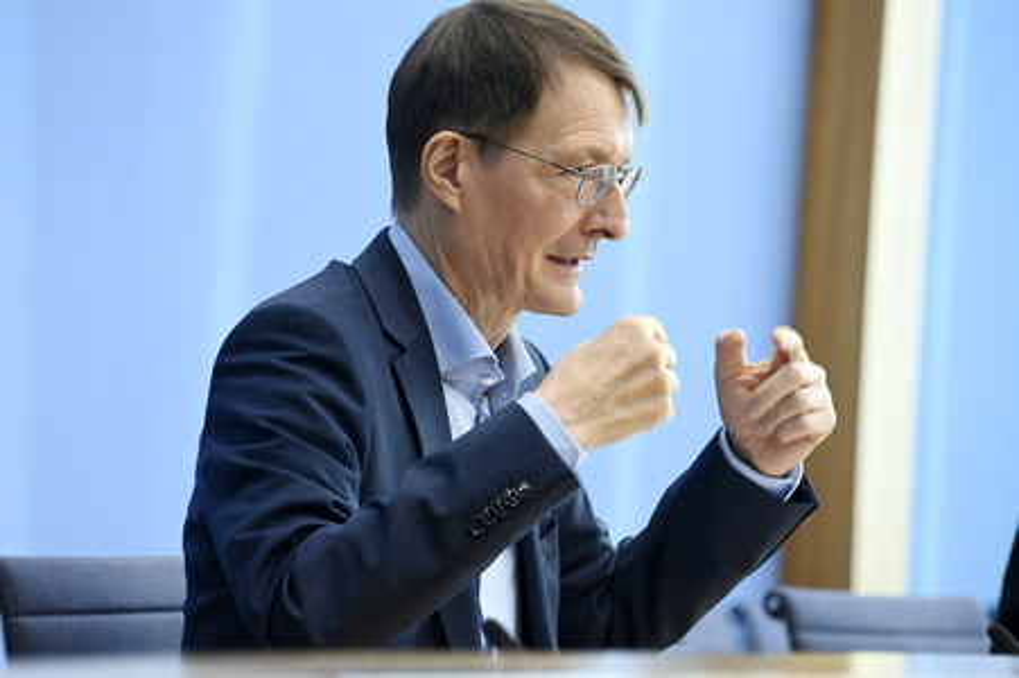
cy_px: 339
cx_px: 510
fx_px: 5940
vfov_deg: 6.5
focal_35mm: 210
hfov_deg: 9.8
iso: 2500
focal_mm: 210
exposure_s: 1/250
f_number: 6.3
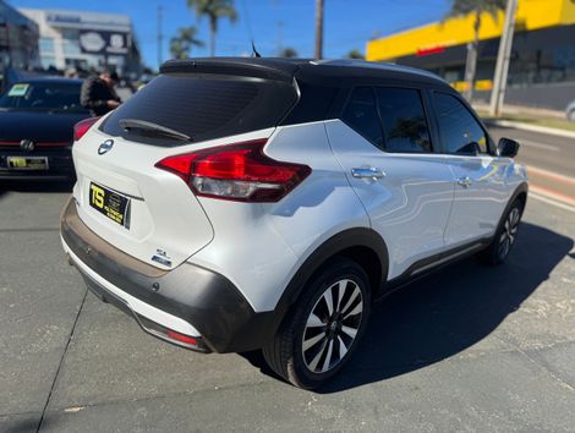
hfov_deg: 71.5
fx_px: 399
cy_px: 216
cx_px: 288
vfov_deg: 56.9
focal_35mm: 24
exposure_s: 1/4950
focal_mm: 6.76
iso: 80
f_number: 1.78
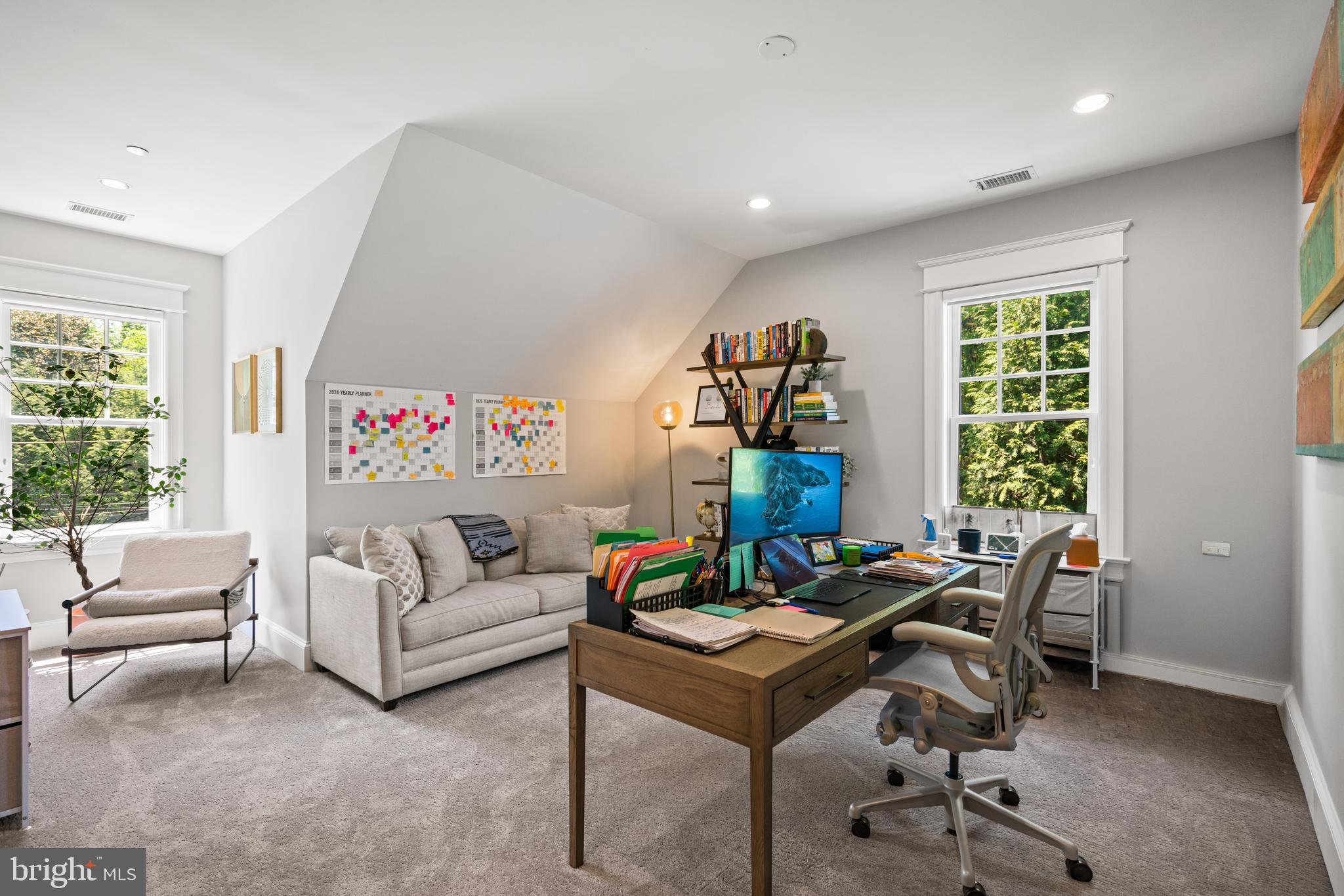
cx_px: 672
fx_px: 597
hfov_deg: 96.7
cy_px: 448
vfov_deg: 73.8
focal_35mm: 16
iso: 400
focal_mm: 16
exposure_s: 1/8
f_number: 4
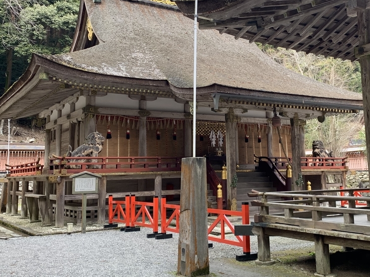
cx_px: 220
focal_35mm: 42
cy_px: 115
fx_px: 449
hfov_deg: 44.6
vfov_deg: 34.3
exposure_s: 1/121
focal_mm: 4.25
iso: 64
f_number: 1.8
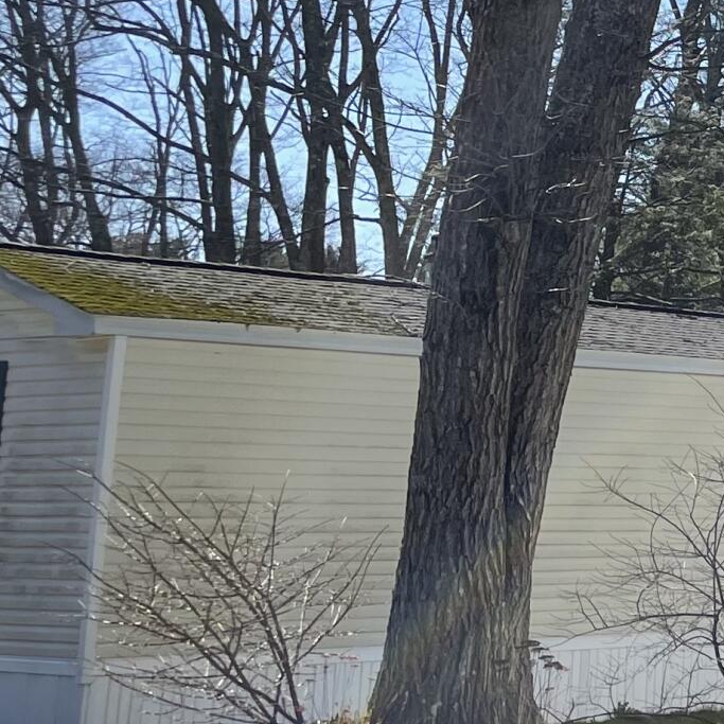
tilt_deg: +8.4
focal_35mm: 101
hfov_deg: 14.3
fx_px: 2390
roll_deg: -0.3
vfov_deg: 17.1
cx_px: 1454
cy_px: 187
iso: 32
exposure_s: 1/2506
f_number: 1.6
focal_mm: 4.2
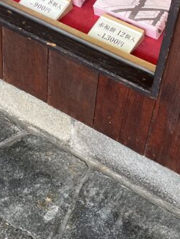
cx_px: 31
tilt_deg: -48.3
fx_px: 575
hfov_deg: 17.6
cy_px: 80
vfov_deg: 23.4
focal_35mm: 83
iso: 50
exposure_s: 1/121
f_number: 1.6
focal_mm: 5.1
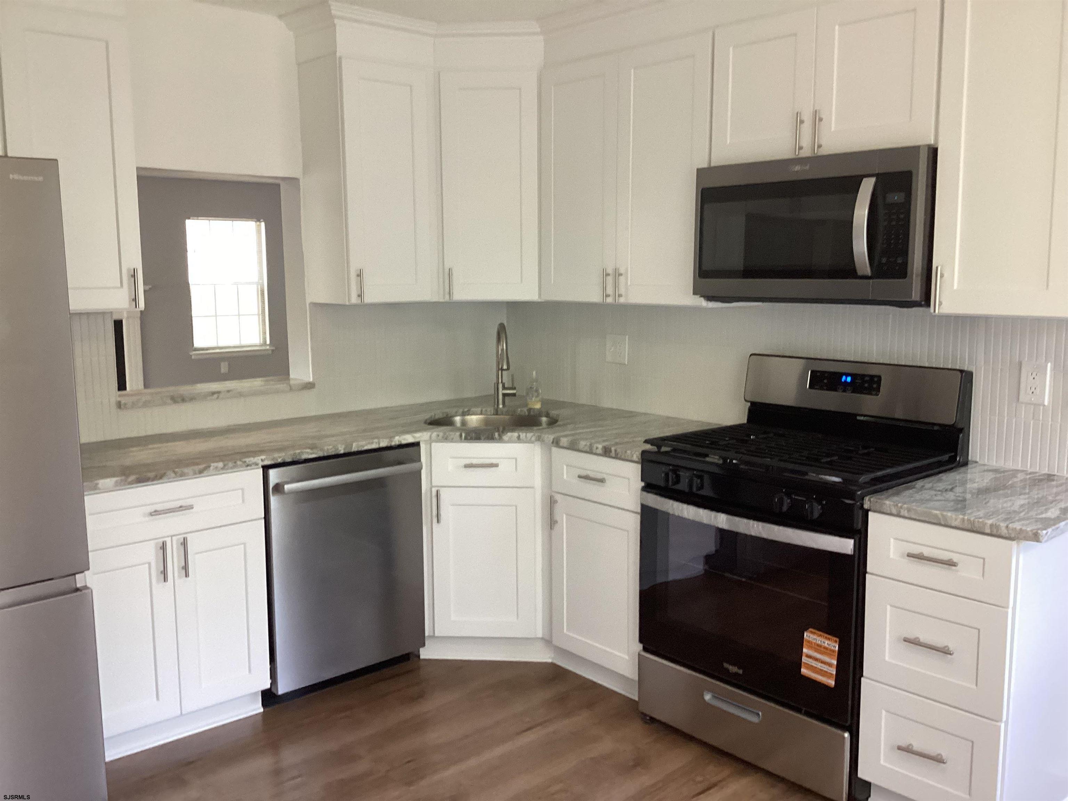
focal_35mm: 31
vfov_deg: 45.4
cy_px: 400
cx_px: 534
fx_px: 956
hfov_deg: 58.4
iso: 250
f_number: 2.4
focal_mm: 3.3
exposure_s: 1/60
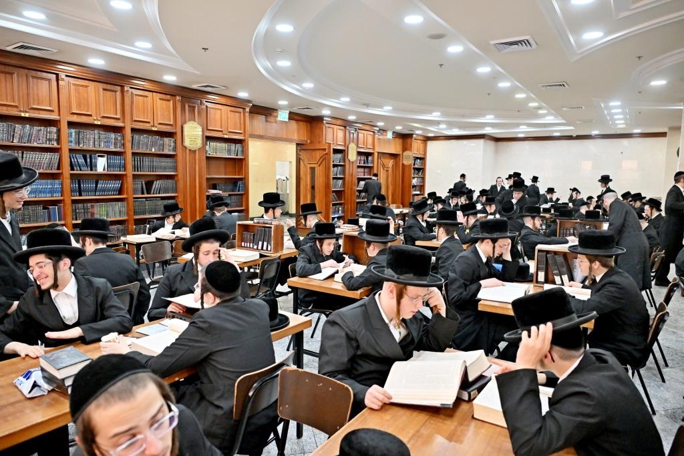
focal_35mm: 24
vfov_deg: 53.1
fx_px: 456
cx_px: 342
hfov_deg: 73.7
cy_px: 228
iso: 1600
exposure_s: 1/250
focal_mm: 24
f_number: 4
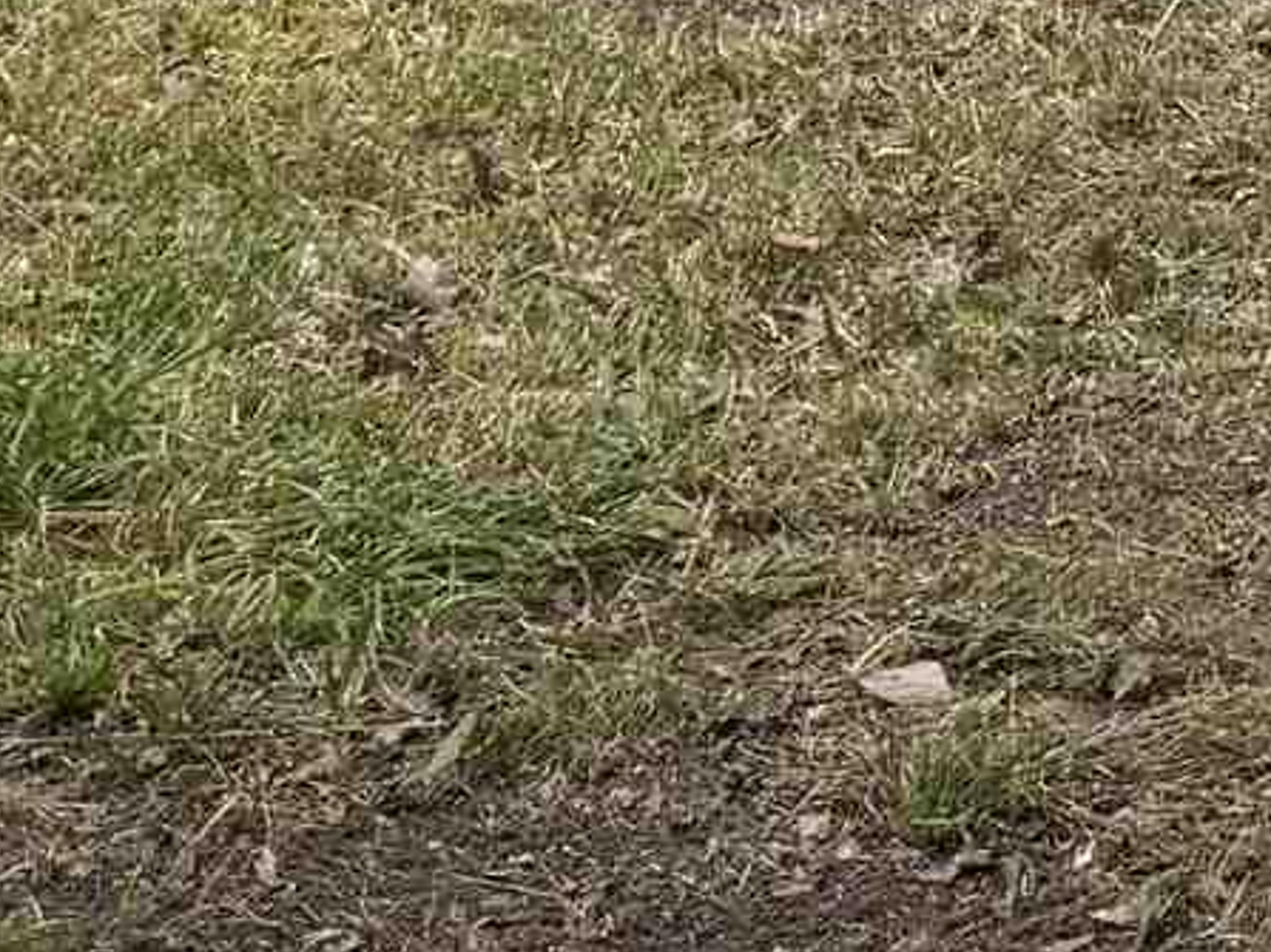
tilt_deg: -5.8
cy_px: -901
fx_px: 6057
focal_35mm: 165
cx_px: 1865
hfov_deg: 11.5
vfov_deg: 8.6
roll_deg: -0.1
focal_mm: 6.76
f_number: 1.78
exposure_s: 1/453
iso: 100
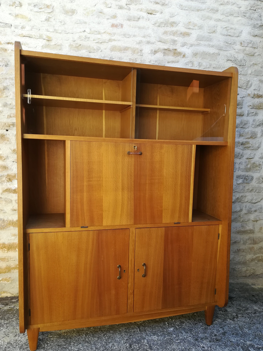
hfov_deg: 49.7
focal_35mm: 28
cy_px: 185
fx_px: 284
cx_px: 139
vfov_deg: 63.4
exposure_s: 1/101
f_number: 2.2
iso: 50
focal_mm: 3.83
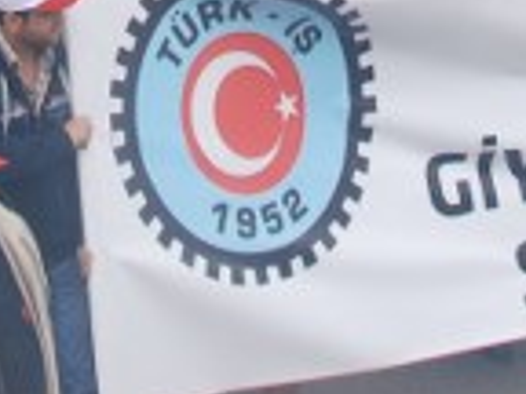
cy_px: -565
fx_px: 2446
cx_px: 197
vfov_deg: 8.4
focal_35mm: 161
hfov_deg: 12.3
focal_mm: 20
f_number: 6.3
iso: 100
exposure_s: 1/160
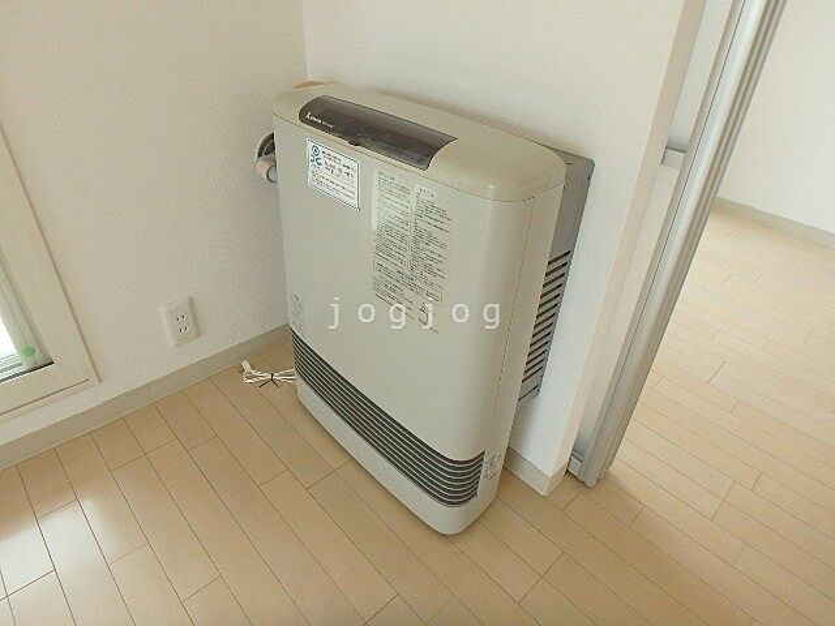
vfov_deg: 63.4
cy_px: 313
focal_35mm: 21
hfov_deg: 79.0
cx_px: 418
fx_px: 507
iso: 160
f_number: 3.5
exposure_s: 1/60
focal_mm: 3.7
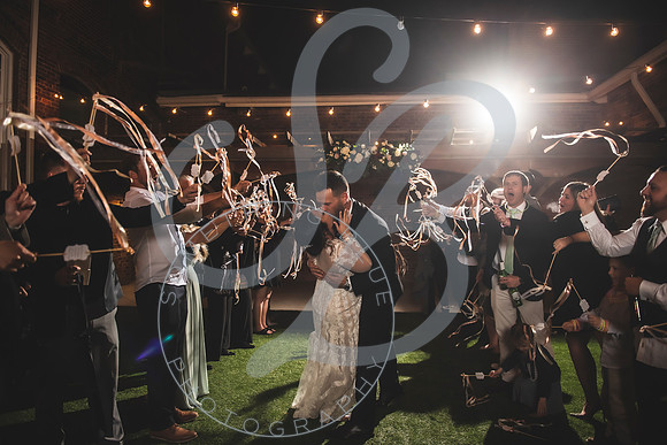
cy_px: 222
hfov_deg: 73.7
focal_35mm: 24
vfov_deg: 53.2
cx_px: 334
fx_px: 445
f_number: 2.8
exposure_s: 1/200
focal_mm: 24
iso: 1000
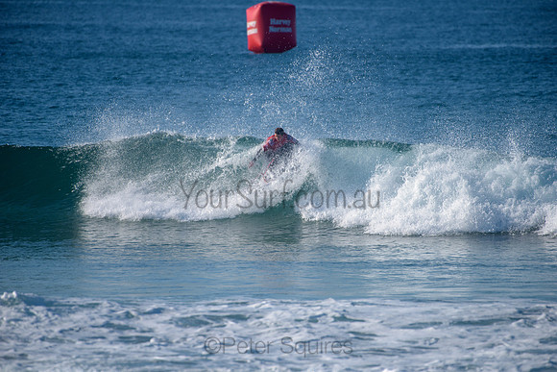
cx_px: 278
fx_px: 7738
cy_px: 186
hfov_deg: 4.1
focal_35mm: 500
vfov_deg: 2.8
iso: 200
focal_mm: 500
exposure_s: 1/2000
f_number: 5.6
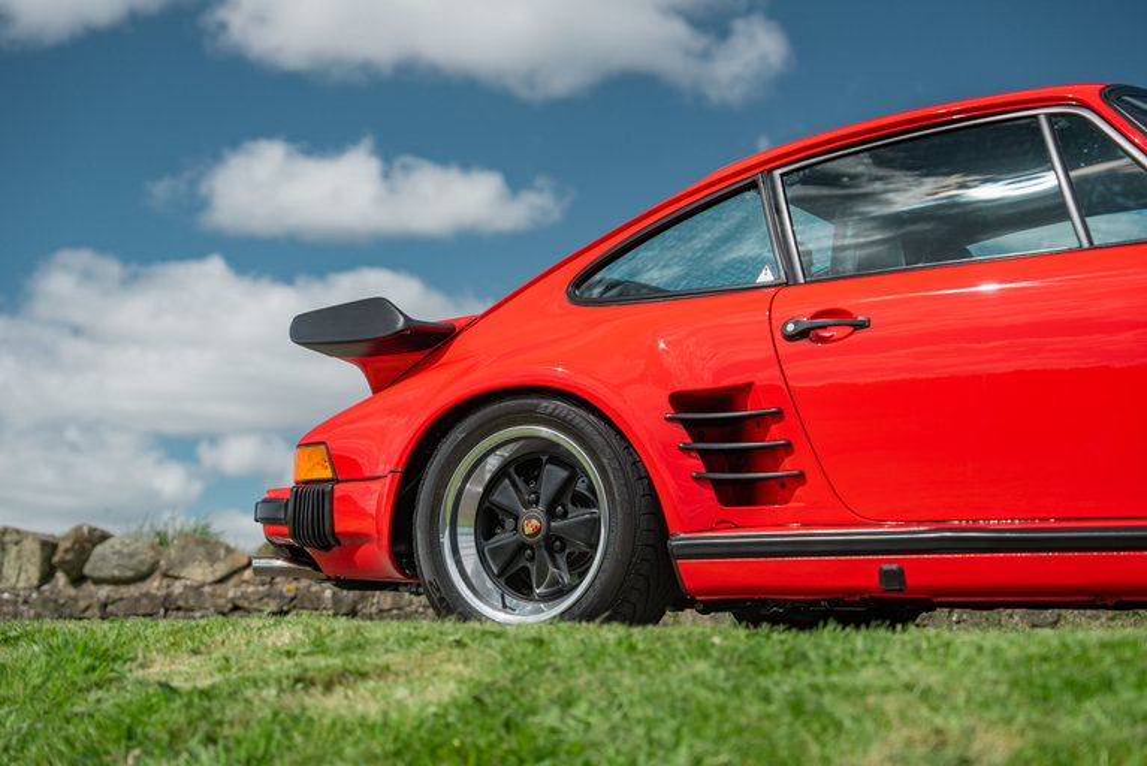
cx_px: 574
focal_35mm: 62
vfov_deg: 21.9
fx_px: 1976
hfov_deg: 32.4
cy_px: 383
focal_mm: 62
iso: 100
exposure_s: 1/2000
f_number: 2.8
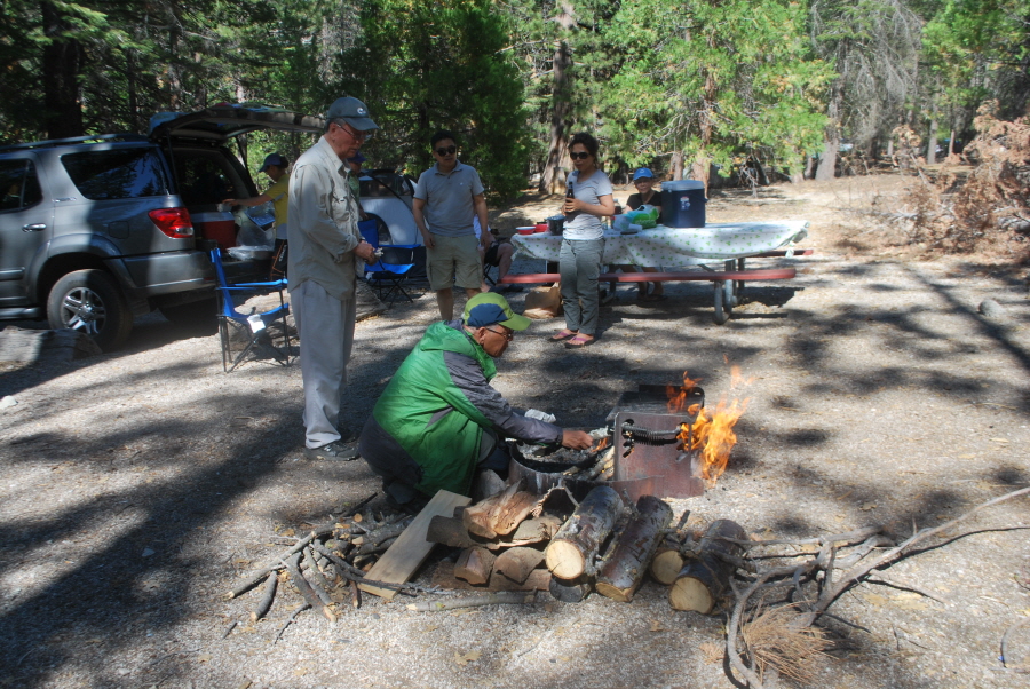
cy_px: 344
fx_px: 945
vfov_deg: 40.1
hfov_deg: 57.2
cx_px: 515
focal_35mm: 33
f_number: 6.3
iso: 100
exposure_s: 1/160
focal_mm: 22
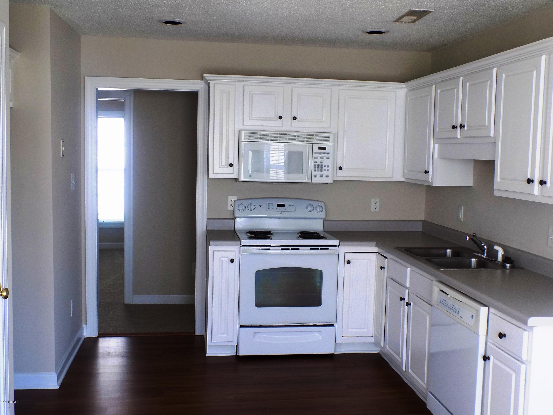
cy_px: 208
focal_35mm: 37
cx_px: 276
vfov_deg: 38.7
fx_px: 591
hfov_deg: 50.1
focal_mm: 6.6
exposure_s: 1/30
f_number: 3.5
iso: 100
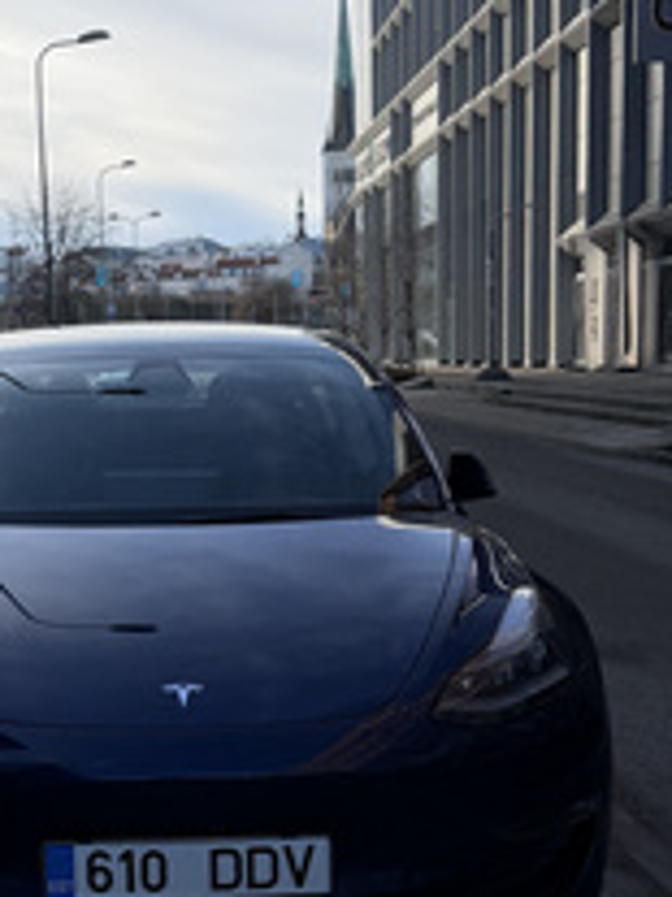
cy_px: 555
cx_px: 154
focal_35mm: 58
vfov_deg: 33.1
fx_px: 1503
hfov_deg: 24.9
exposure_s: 1/4975
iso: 80
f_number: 1.78
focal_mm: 6.76
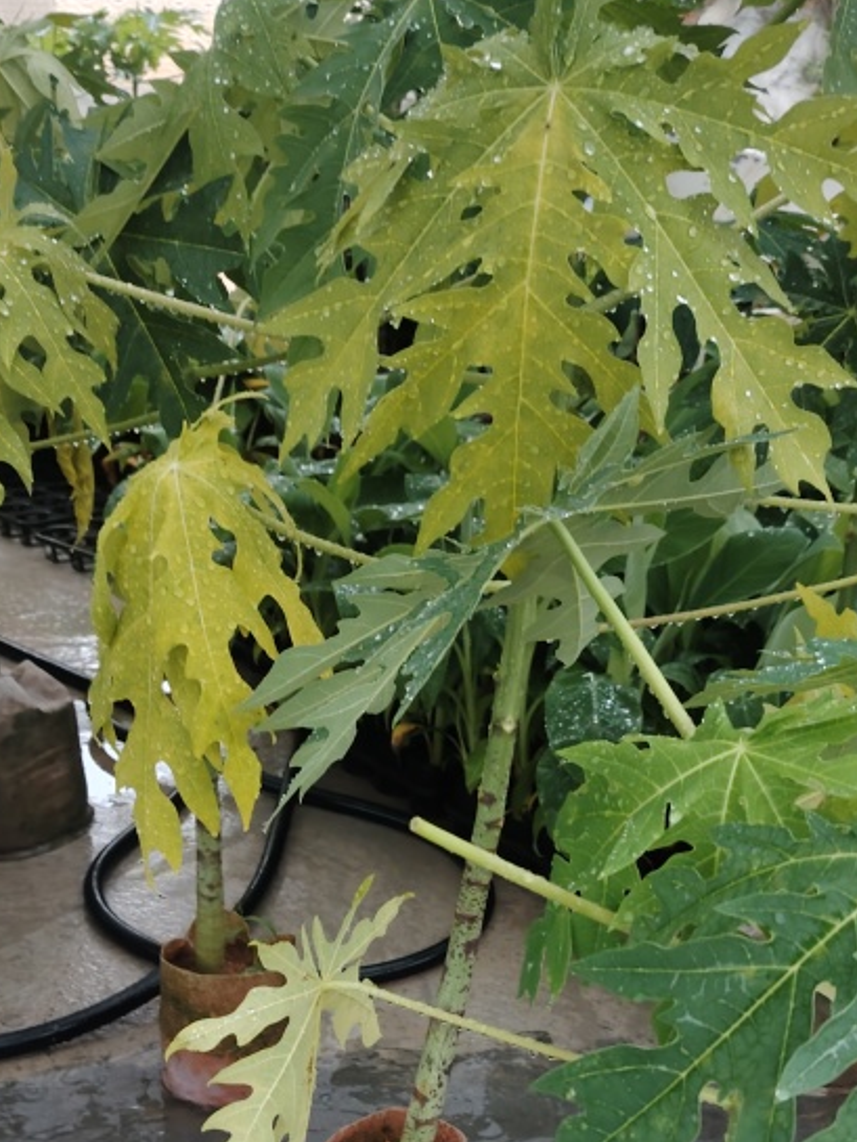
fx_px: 1551
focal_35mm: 47
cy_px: 959
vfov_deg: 38.5
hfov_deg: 30.9
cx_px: 438
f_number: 1.75
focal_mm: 5.25
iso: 1109
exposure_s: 1/30
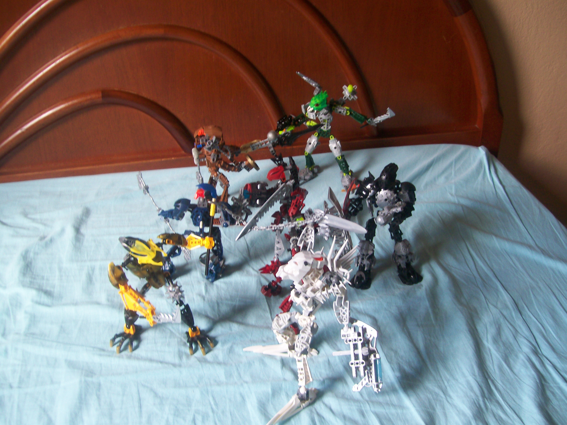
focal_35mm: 36
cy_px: 212
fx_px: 590
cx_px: 284
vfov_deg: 39.7
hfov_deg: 51.4
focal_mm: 6
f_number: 2.7
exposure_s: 1/32.6
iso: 80
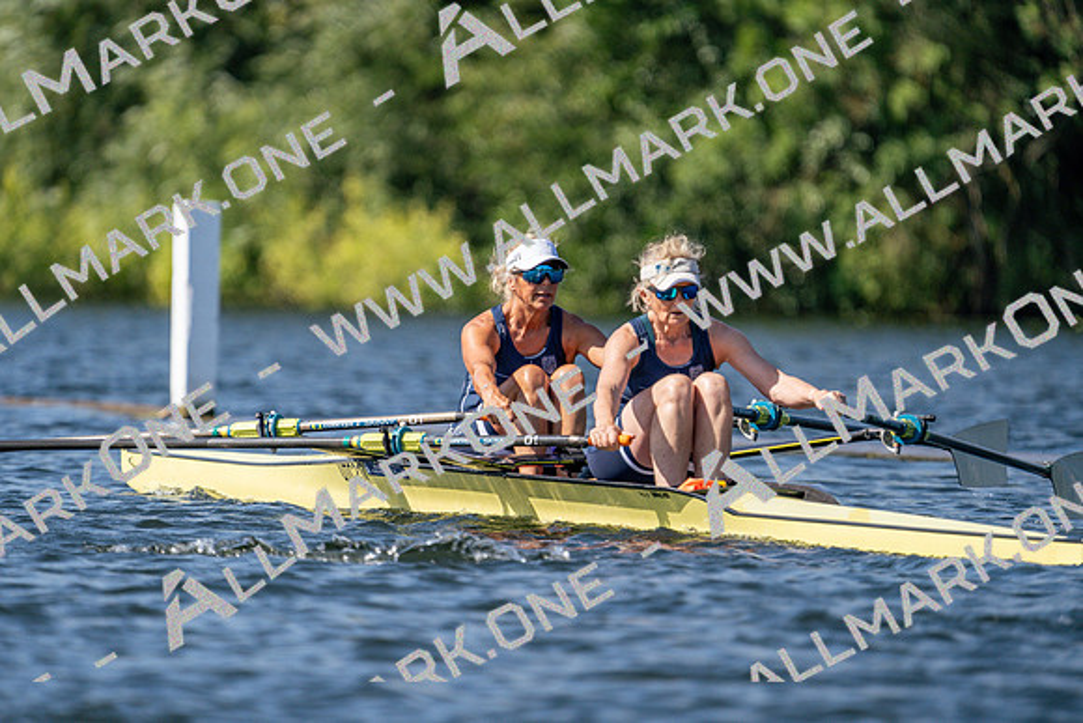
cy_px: 362
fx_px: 18053
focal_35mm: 600
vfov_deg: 2.3
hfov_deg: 3.4
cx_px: 542
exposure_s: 1/2000
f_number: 6.3
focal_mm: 600
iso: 320
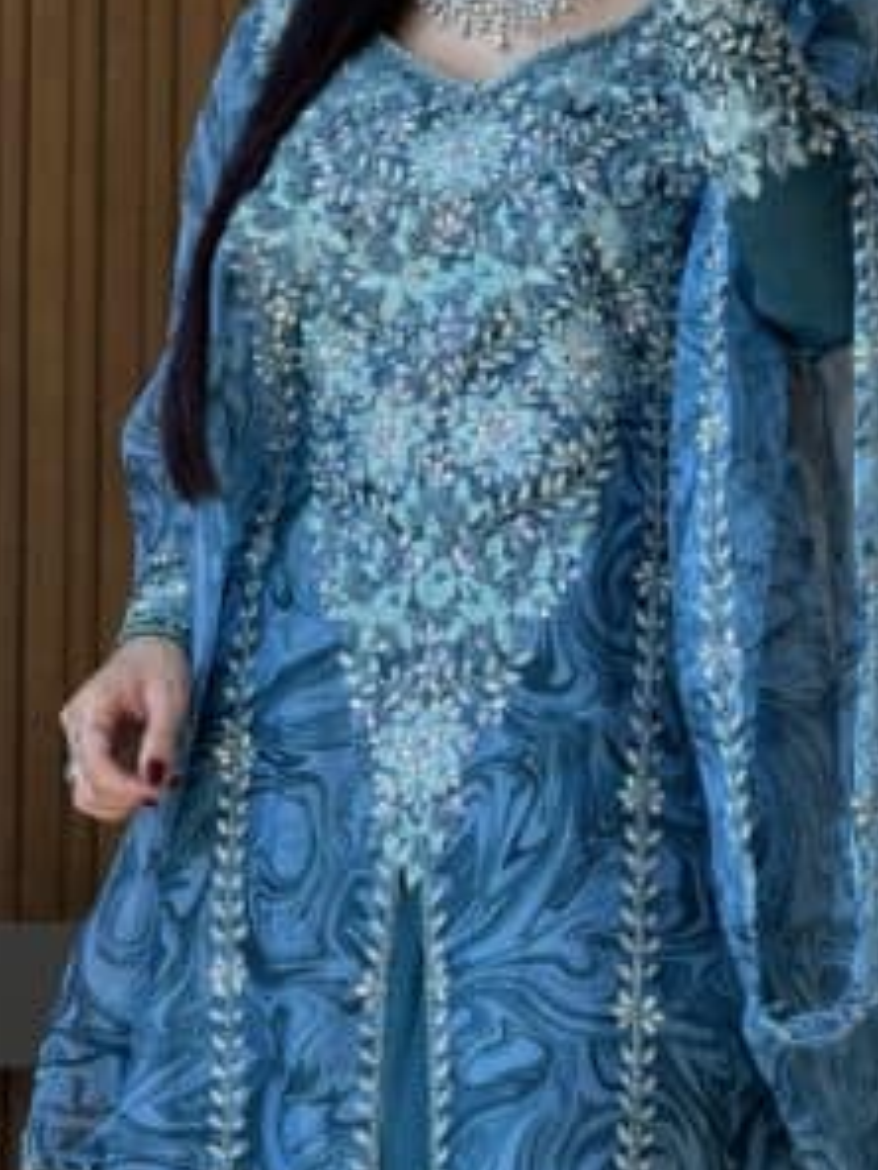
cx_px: 443
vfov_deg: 11.0
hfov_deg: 8.2
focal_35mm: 180
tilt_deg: -18.3
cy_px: 247
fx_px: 6087
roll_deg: -0.3
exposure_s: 1/100
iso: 50
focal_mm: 16.89
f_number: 2.8
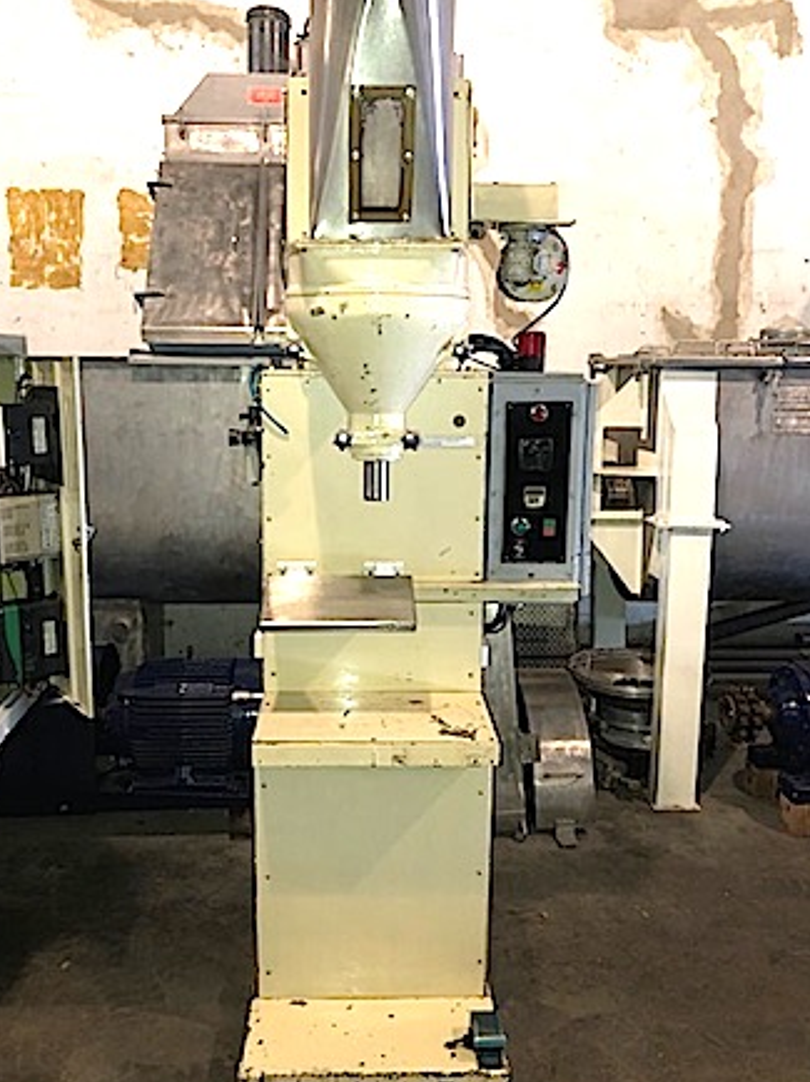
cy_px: 516
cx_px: 369
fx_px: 968
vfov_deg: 58.4
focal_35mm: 31
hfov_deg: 45.4
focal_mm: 3.99
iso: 100
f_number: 1.8
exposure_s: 1/13
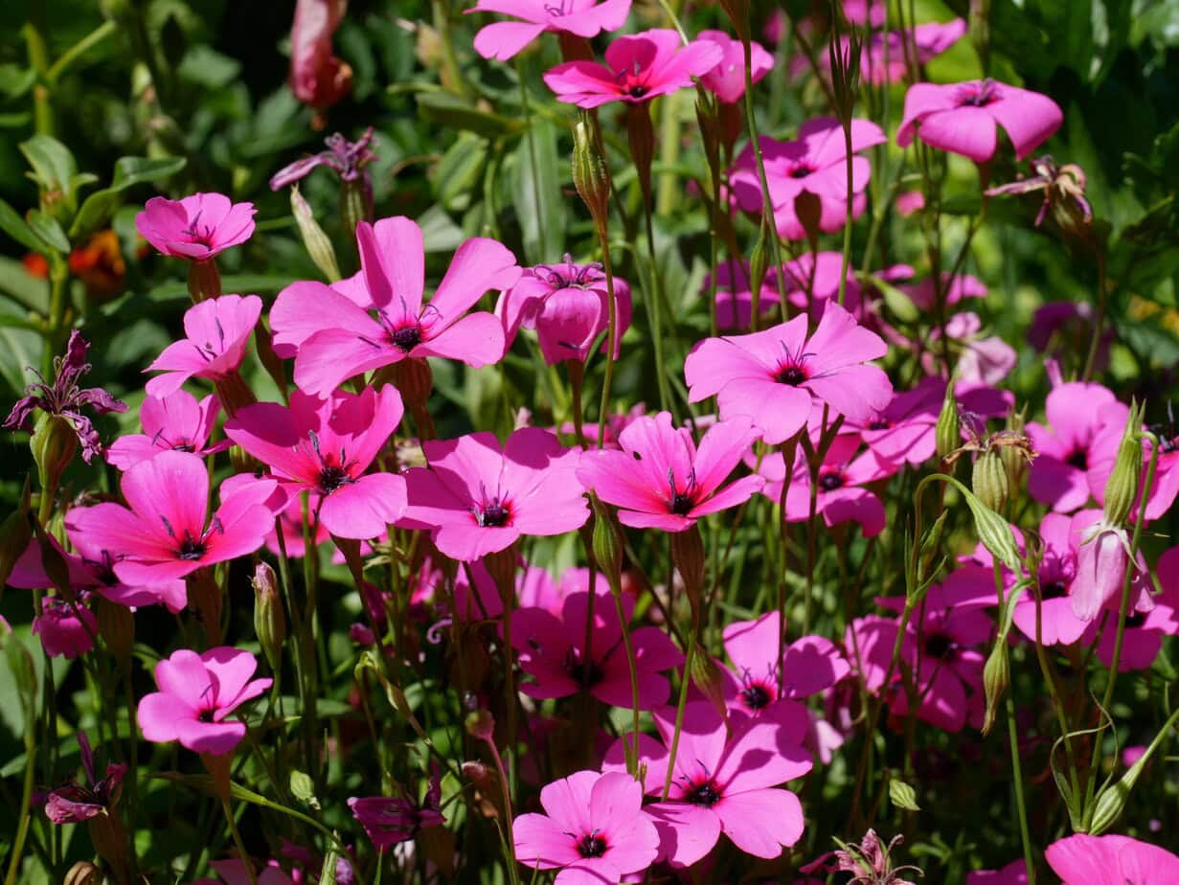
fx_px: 2044
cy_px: 442
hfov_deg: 32.2
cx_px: 590
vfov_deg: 24.4
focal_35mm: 60
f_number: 8
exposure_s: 1/400
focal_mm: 30
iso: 200
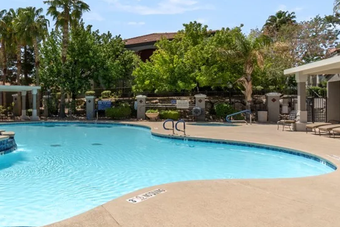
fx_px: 264
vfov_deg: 46.4
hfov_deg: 59.7
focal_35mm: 28
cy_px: 108
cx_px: 63
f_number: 18
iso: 200
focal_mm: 10
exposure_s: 1/200
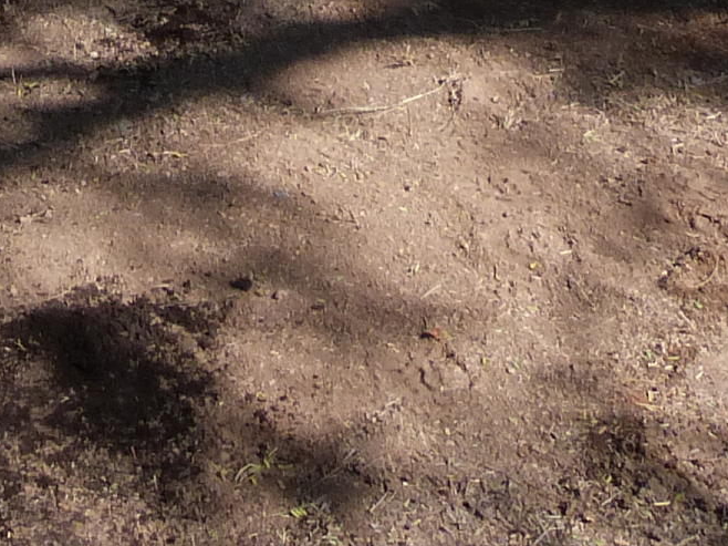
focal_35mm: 114
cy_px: -697
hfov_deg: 17.1
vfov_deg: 11.2
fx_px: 2397
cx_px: 150
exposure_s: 1/320
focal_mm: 4.5
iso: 100
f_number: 5.6
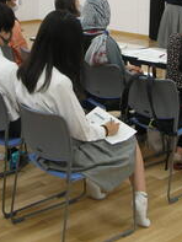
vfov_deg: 27.0
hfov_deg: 20.7
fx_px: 497
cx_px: 109
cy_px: 60
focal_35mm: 71
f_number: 2.8
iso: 50
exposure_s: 1/16.6
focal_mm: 5.8
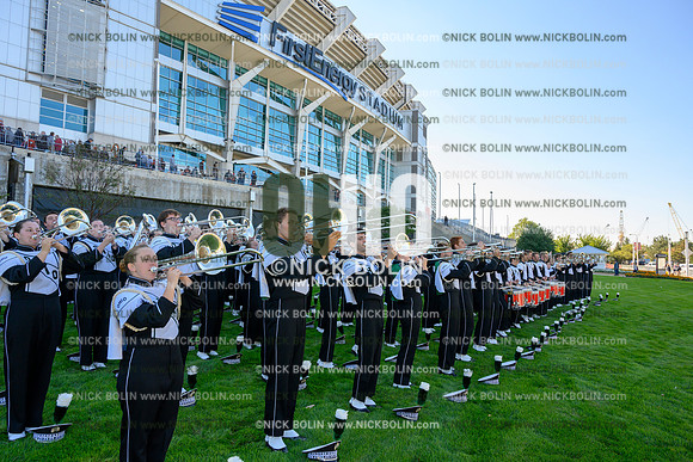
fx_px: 462
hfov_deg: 73.7
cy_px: 231
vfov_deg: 53.2
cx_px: 346
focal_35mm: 24
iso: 800
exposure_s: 1/640
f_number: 8
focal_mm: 24
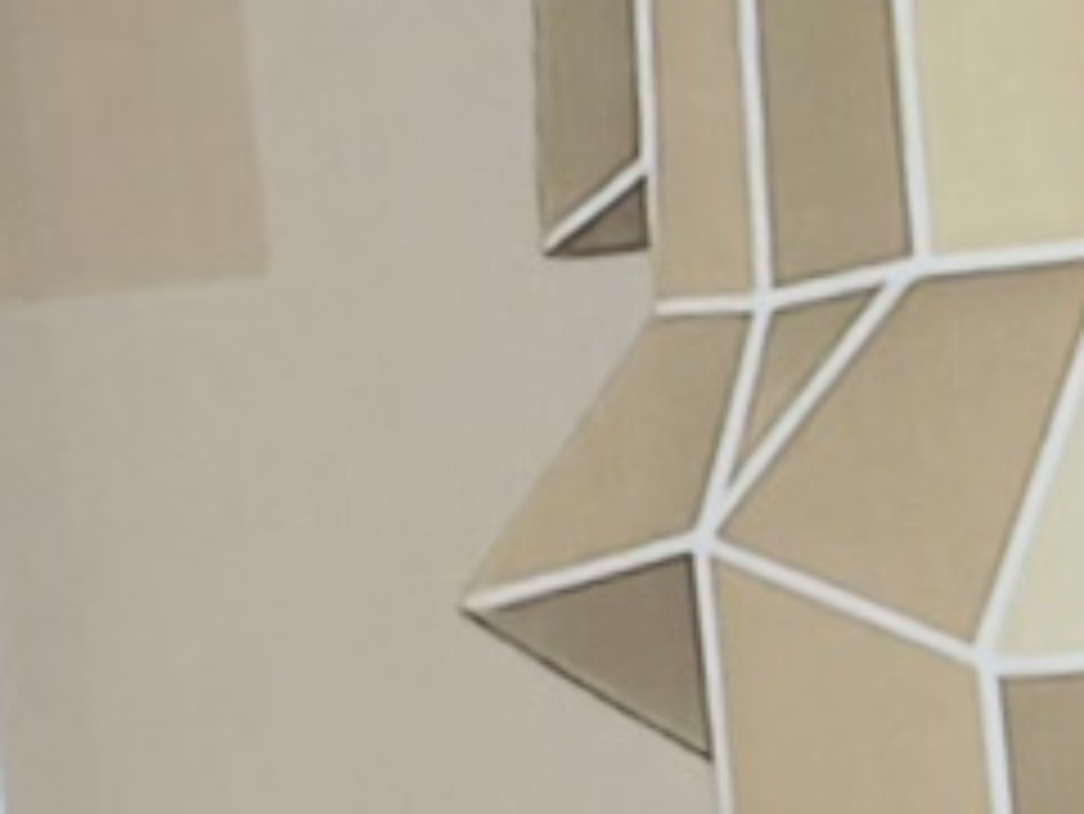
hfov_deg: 6.2
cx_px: 2649
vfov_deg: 4.8
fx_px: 9556
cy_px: 1430
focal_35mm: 305
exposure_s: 1/50
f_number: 1.9
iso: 1250
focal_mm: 7.1
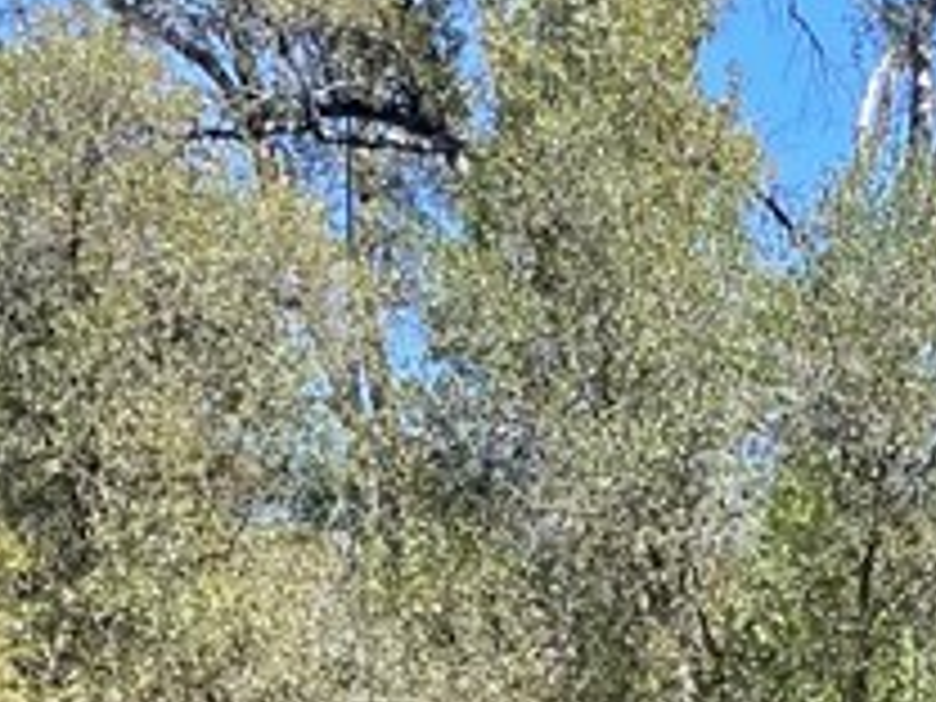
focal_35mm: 128
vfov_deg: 10.4
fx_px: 3461
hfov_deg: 15.4
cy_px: 1548
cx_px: 490
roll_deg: +0.8
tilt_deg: -5.1
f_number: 1.6
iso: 32
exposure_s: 1/1171
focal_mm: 4.2
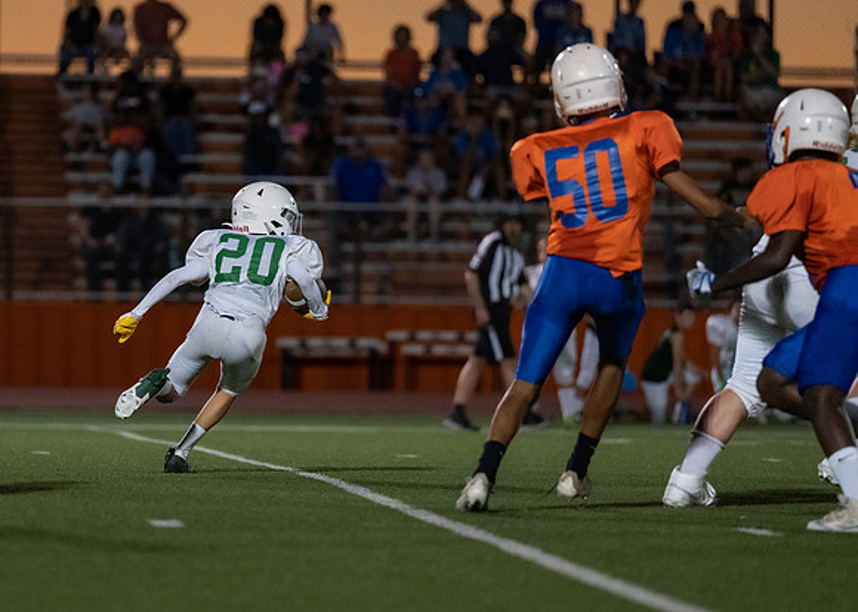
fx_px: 6739
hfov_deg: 7.3
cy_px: 256
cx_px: 255
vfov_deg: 5.2
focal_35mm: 277
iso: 4000
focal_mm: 200
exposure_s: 1/1000
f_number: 2.8
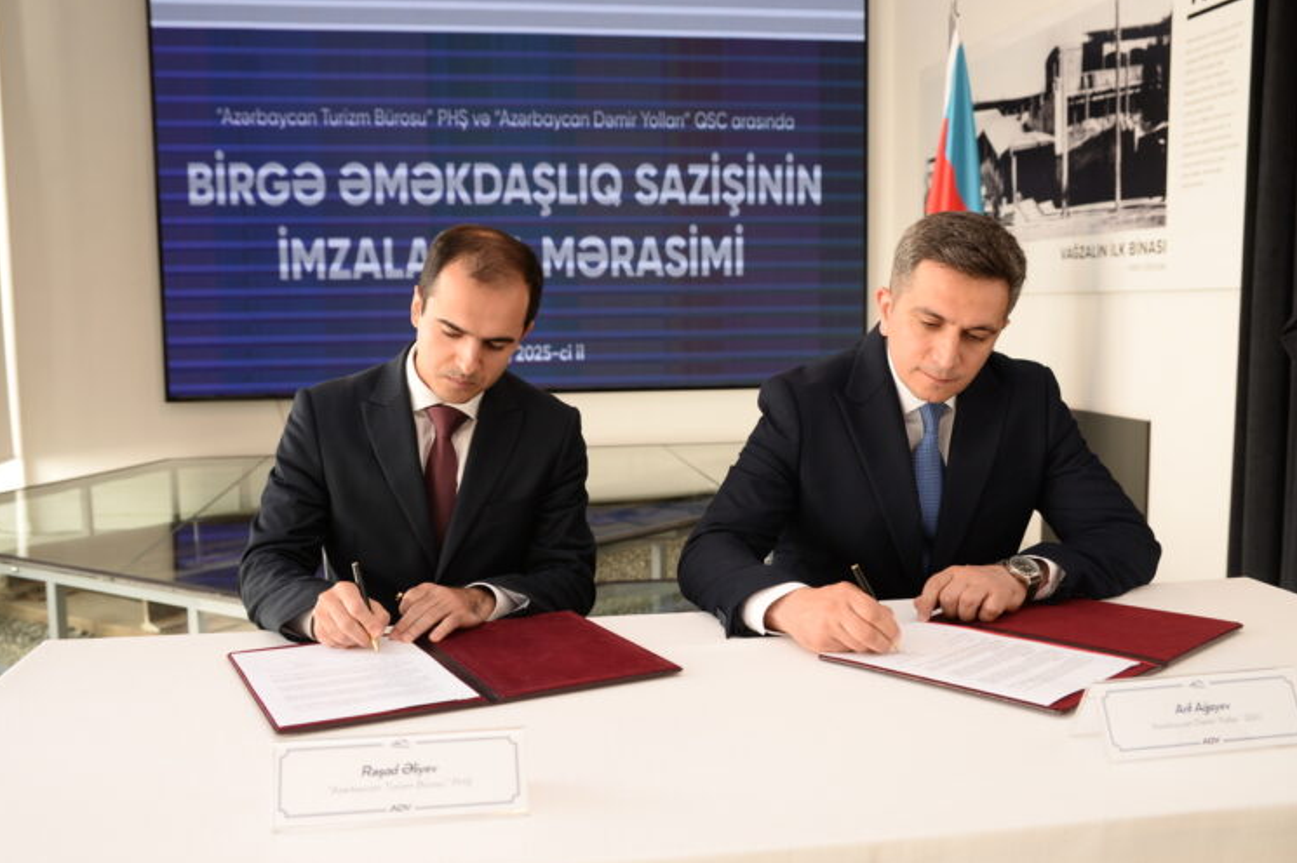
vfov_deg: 39.9
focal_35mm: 33
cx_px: 632
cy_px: 425
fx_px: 1188
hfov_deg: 57.2
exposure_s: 1/160
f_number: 5
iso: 500
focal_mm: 32
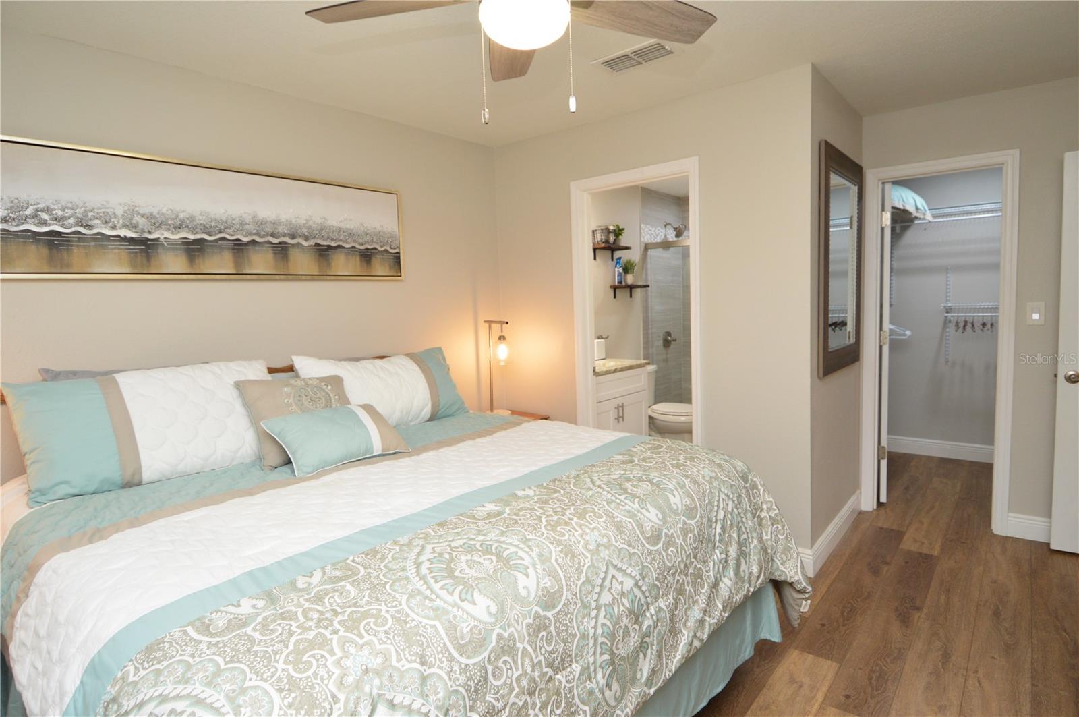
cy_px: 358
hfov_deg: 90.1
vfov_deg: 67.3
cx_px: 540
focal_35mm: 18
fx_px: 539
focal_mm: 12
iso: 500
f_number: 4
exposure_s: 1/60
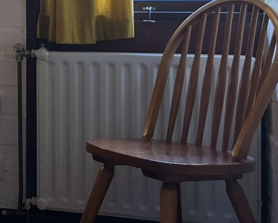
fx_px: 749
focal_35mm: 91
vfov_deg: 16.5
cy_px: -1
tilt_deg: -1.4
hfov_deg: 18.1
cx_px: -169
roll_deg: +0.3
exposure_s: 1/118
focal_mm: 5.1
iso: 125
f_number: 1.6
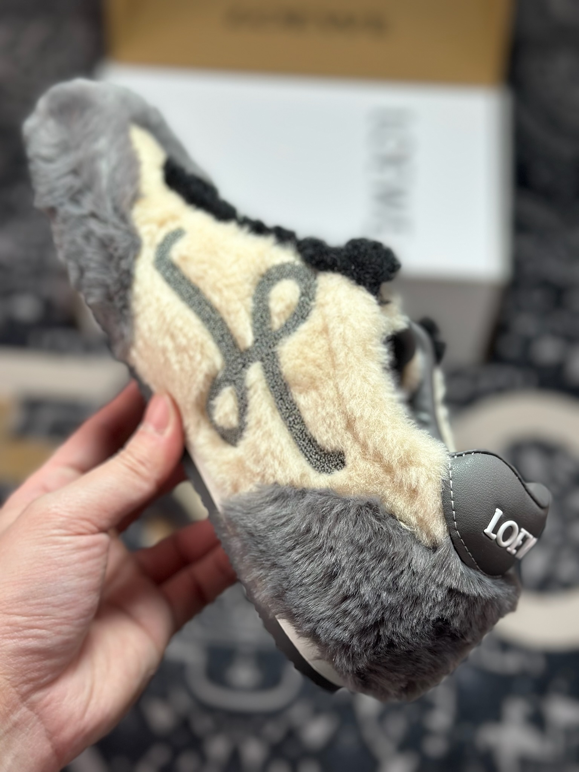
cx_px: 290
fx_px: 1070
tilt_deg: -58.4
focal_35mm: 48
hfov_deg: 30.3
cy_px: 386
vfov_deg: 39.7
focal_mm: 6.86
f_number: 1.78
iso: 80
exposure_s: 1/1157
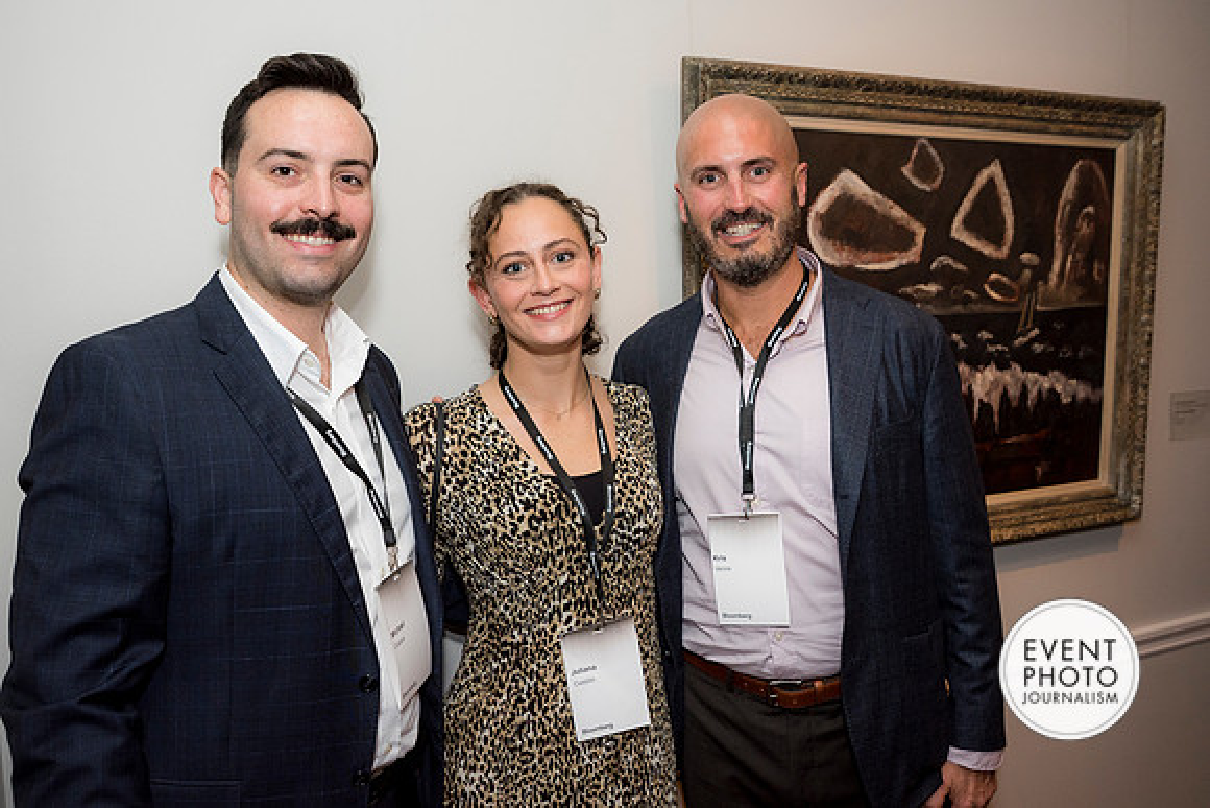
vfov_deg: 39.5
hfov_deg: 56.5
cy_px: 412
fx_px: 1126
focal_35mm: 33
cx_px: 616
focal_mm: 29
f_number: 5
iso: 800
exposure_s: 1/125
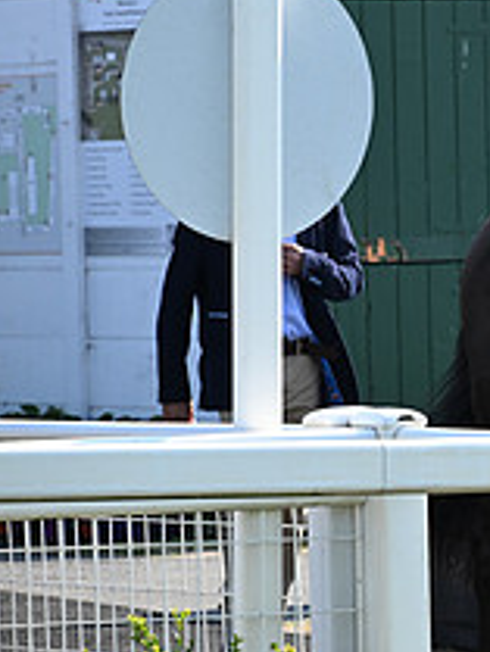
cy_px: 260
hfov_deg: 4.6
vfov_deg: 6.2
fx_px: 6033
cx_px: 902
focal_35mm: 320
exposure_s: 1/800
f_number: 6.3
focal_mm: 120
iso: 500
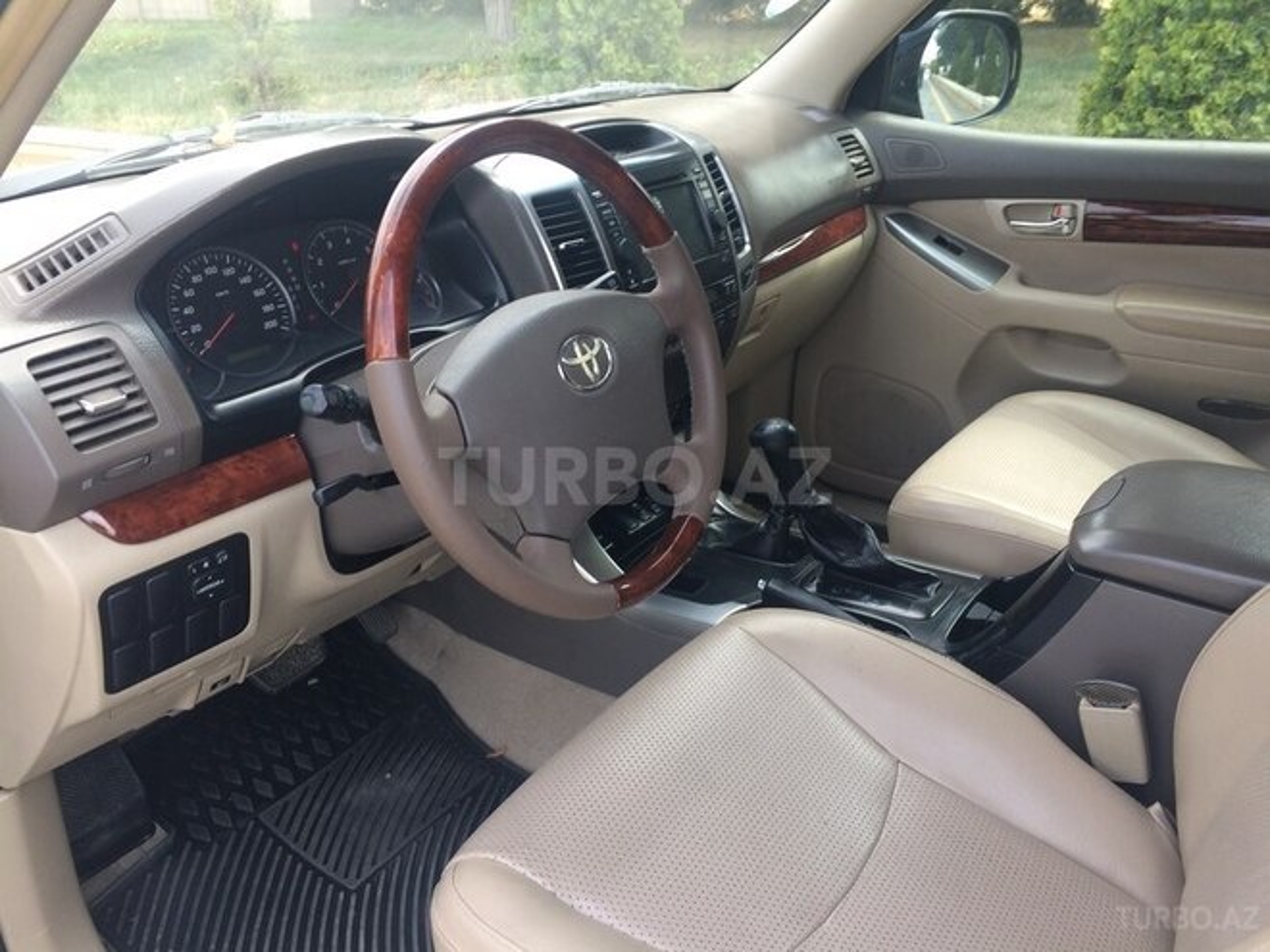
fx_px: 1064
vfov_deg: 48.2
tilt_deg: -27.2
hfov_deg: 61.7
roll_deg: +0.0
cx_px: 635
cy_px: 476
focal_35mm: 29
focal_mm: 4.15
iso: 32
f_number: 2.2
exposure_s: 1/148
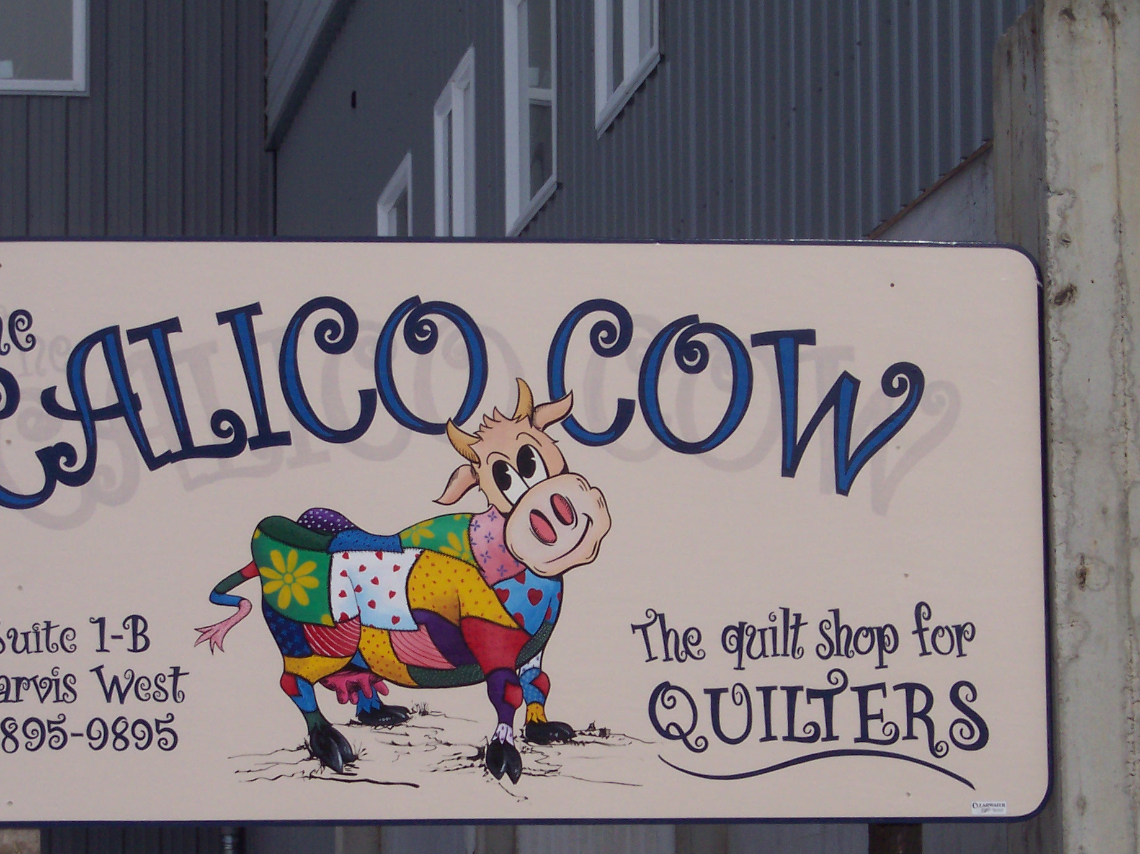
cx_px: 432
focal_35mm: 160
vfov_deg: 9.3
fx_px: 5267
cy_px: 590
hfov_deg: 12.3
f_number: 8
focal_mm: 24
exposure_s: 1/350
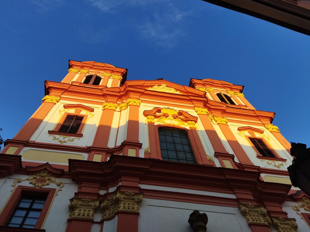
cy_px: 114
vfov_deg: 48.2
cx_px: 149
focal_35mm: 29
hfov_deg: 61.6
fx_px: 260
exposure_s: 1/861
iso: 100
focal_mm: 4.71
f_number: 1.79
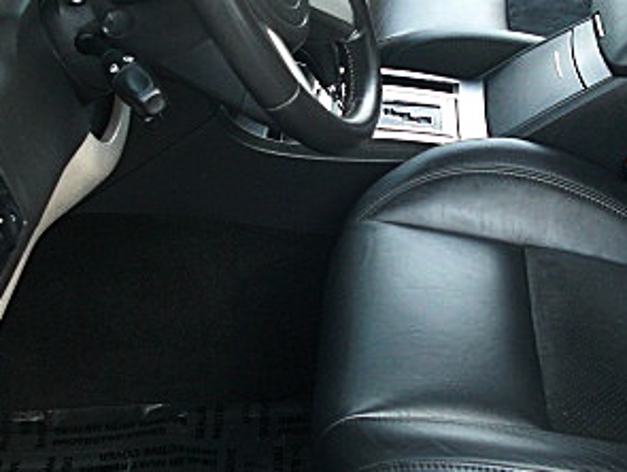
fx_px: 1415
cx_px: 410
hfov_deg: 24.9
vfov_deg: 18.9
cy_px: 170
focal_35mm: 78
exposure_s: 1/80
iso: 200
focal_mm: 6.3
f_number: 2.8
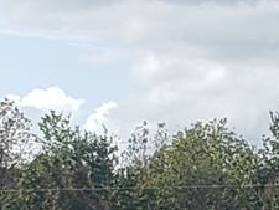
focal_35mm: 108
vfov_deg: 12.8
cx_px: 409
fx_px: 871
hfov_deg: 16.7
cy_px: 344
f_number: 2.4
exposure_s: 1/1255
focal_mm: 4.3
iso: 50
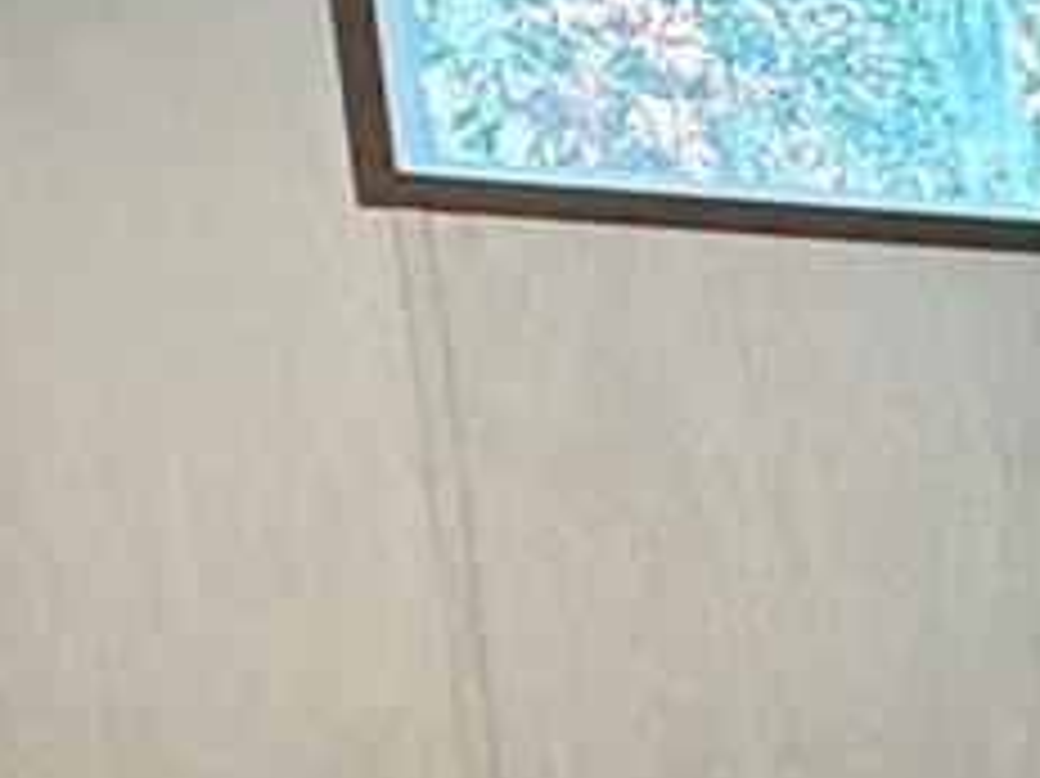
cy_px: 1066
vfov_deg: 14.5
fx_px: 2913
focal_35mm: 97
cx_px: 2791
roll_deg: +0.8
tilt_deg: -7.6
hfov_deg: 12.8
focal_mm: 2.22
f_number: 2.2
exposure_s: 1/60
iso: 400
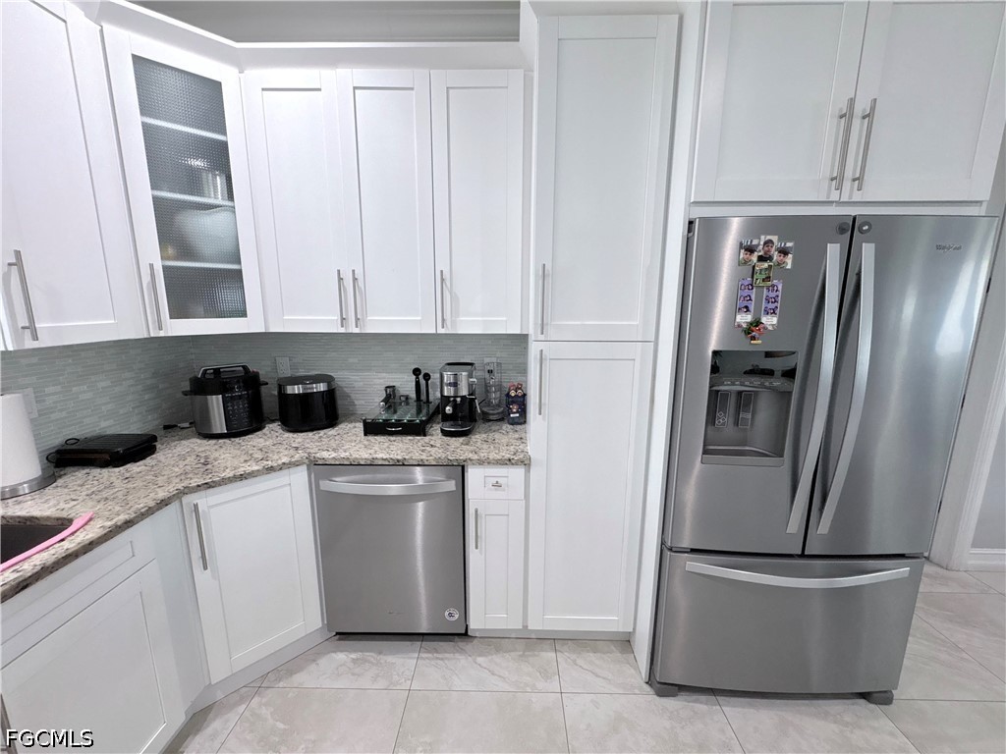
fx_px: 407
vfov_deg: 85.7
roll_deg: +0.3
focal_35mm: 14
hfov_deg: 102.1
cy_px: 377
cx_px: 503
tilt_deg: -10.5
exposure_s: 1/60
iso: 250
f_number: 2.2
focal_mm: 2.22
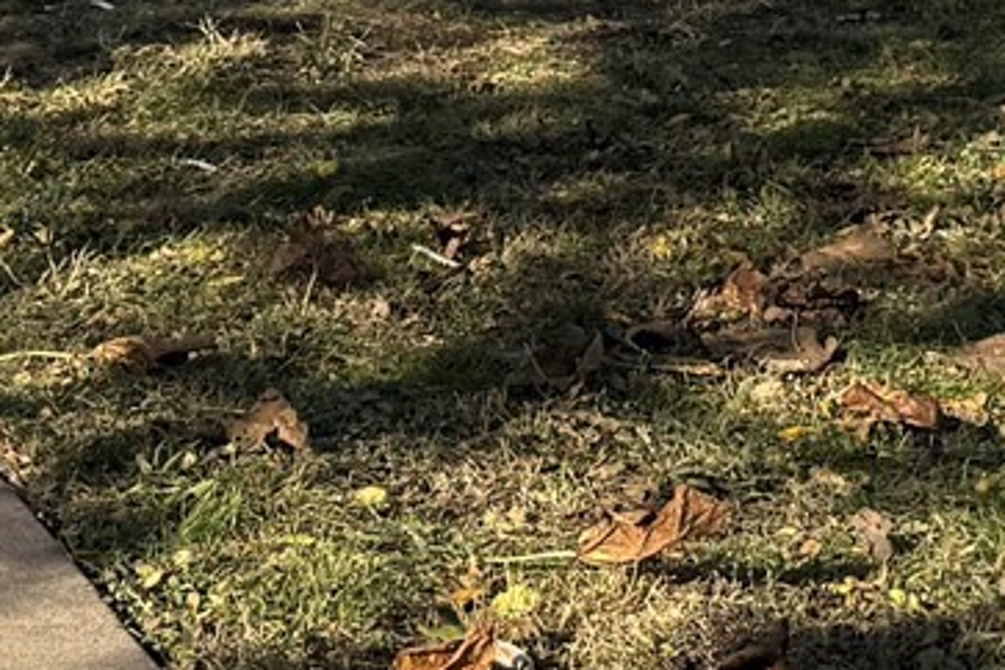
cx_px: 205
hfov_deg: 14.5
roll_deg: -3.9
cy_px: -451
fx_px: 3936
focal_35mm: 141
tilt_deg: -1.0
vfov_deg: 9.4
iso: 80
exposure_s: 1/2169
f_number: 1.78
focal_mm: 6.76
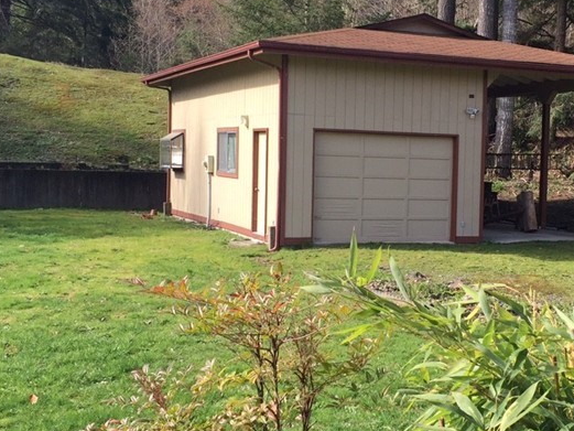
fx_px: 945
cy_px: 204
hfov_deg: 33.4
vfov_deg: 25.7
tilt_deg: -2.6
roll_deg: -2.1
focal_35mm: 57
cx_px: 397
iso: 32
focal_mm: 4.15
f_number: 2.2
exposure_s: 1/507
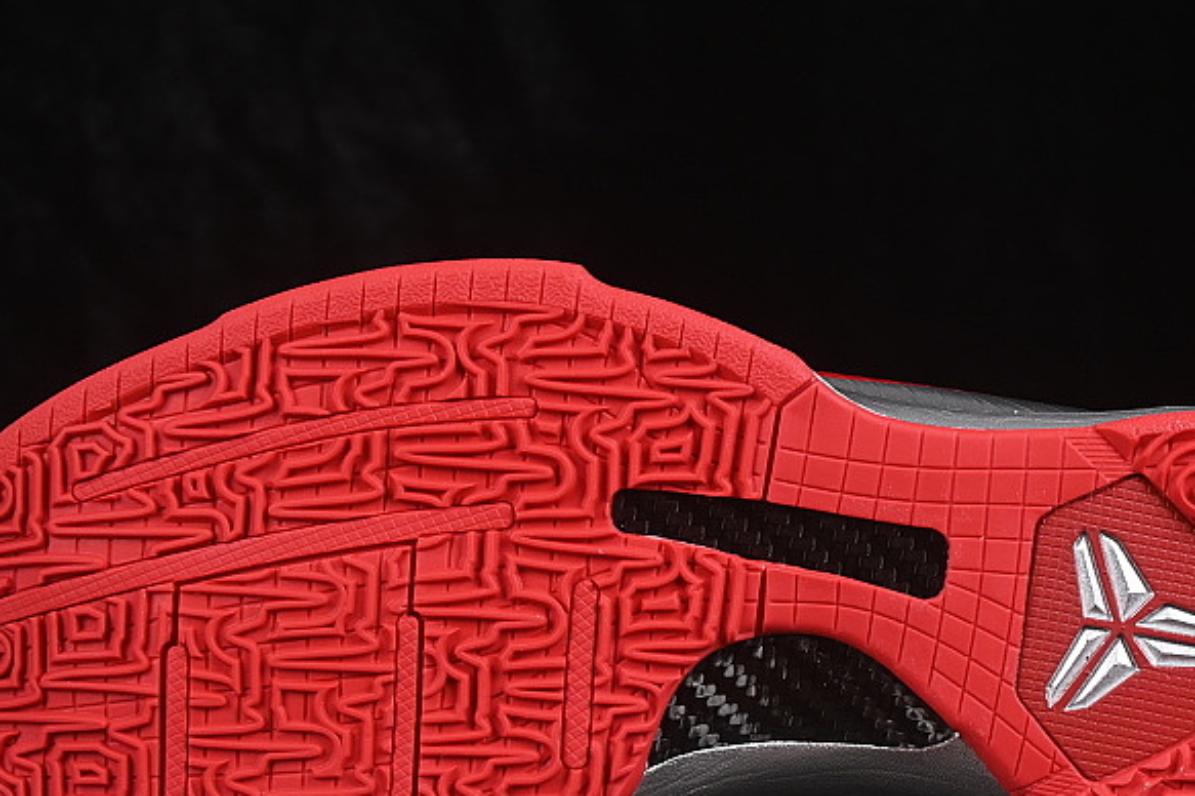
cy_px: 445
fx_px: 4611
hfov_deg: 14.7
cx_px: 752
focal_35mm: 139
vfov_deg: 9.9
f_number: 7.1
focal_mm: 50
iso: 160
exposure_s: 1/80
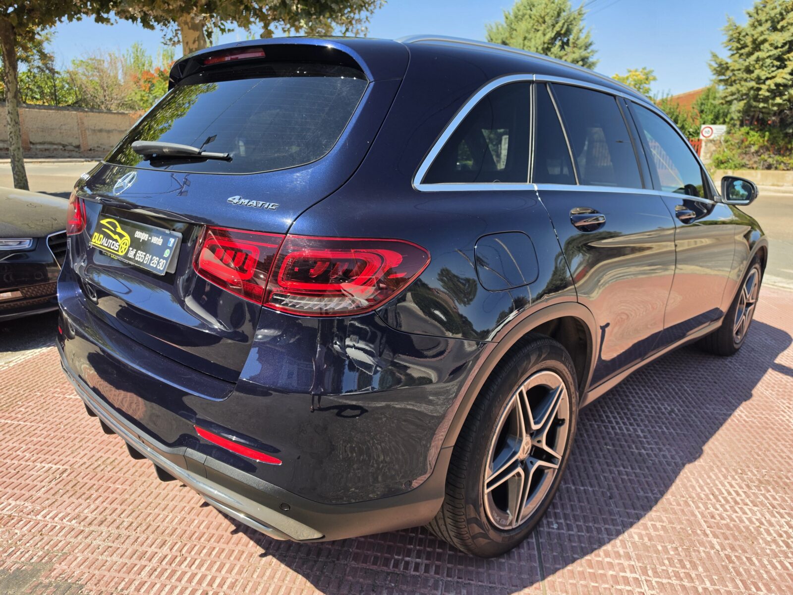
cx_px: 396
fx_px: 527
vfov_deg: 58.9
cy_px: 298
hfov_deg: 73.9
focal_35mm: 23
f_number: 1.4
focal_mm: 6.5
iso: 64
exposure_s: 1/3474
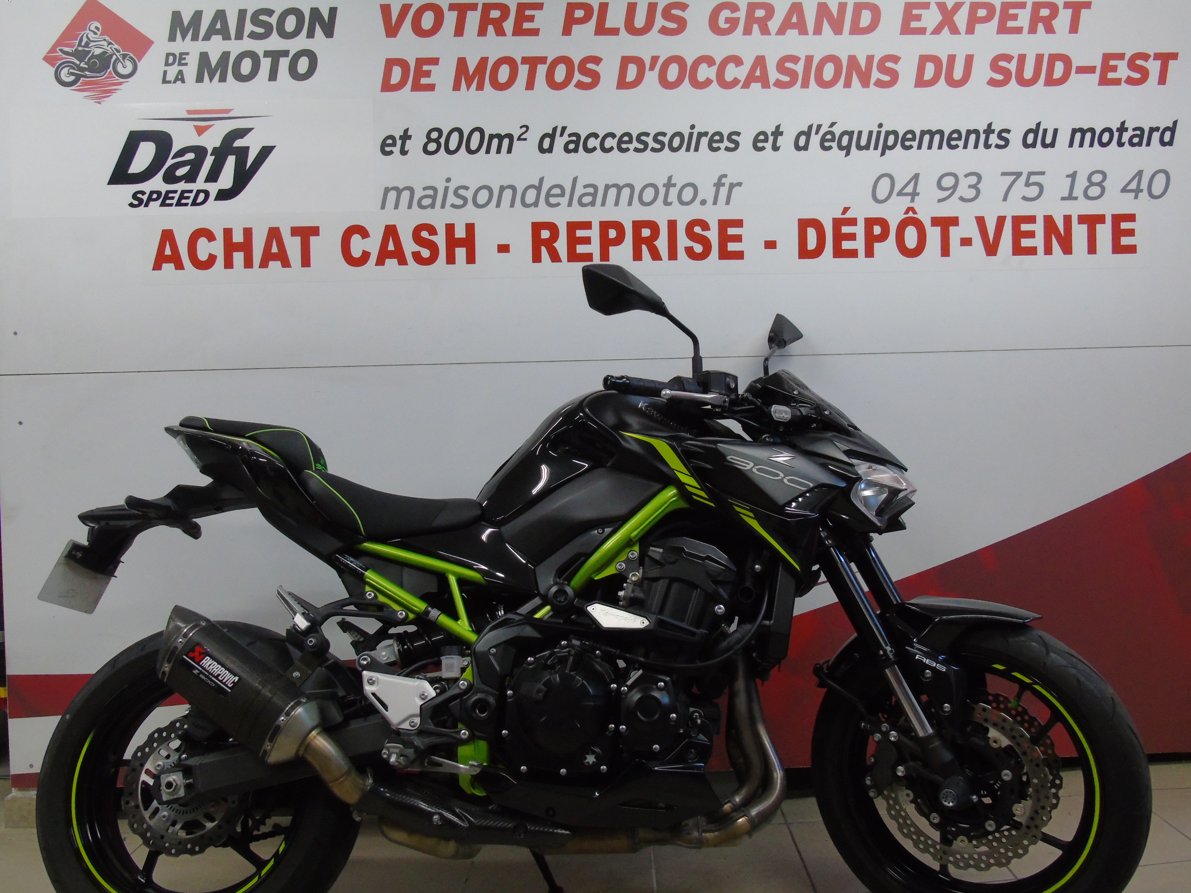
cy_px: 446
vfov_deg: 48.2
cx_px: 596
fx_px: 998
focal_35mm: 29
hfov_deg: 61.7
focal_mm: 5.2
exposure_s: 1/25
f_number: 3.6
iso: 400
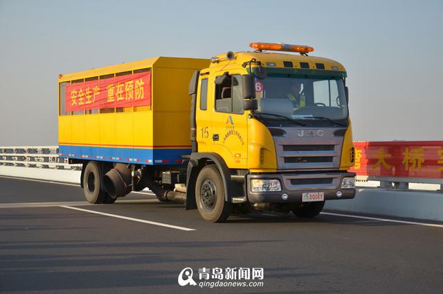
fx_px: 737
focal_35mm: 60
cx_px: 222
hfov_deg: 33.5
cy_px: 147
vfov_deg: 22.5
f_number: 6.3
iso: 200
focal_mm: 40
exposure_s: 1/500
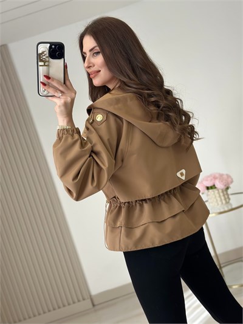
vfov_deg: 39.6
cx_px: 122
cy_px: 162
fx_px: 449
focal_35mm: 48
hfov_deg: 30.3
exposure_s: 1/411
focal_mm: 6.86
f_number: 1.78
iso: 80
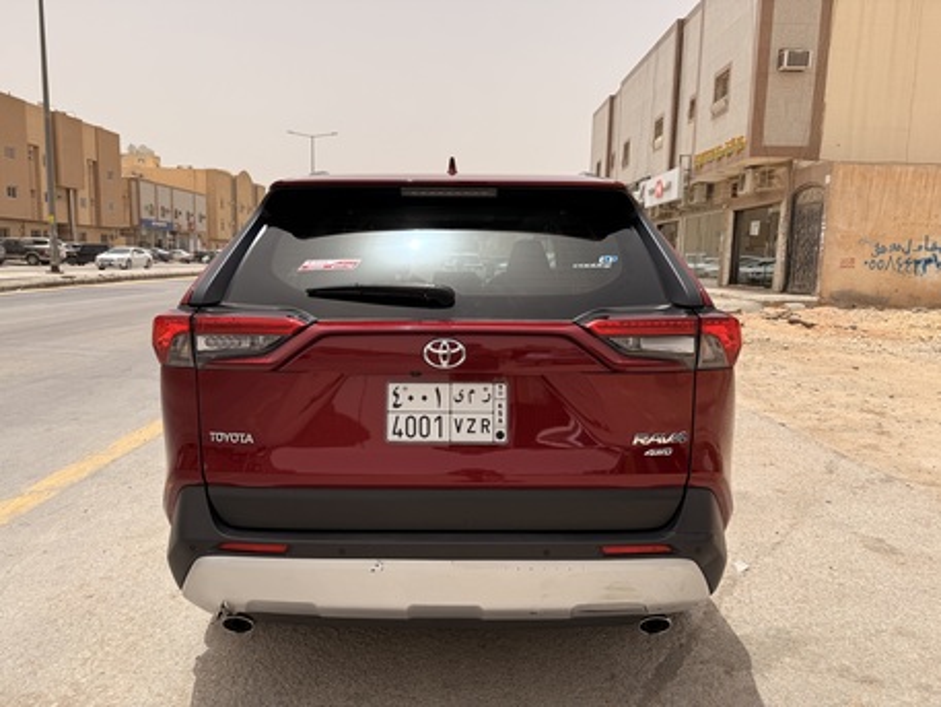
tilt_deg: -7.6
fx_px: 653
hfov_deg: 71.6
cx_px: 470
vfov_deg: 56.8
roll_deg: -0.9
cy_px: 354
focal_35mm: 24
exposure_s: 1/5714
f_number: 1.78
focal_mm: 6.76
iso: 80
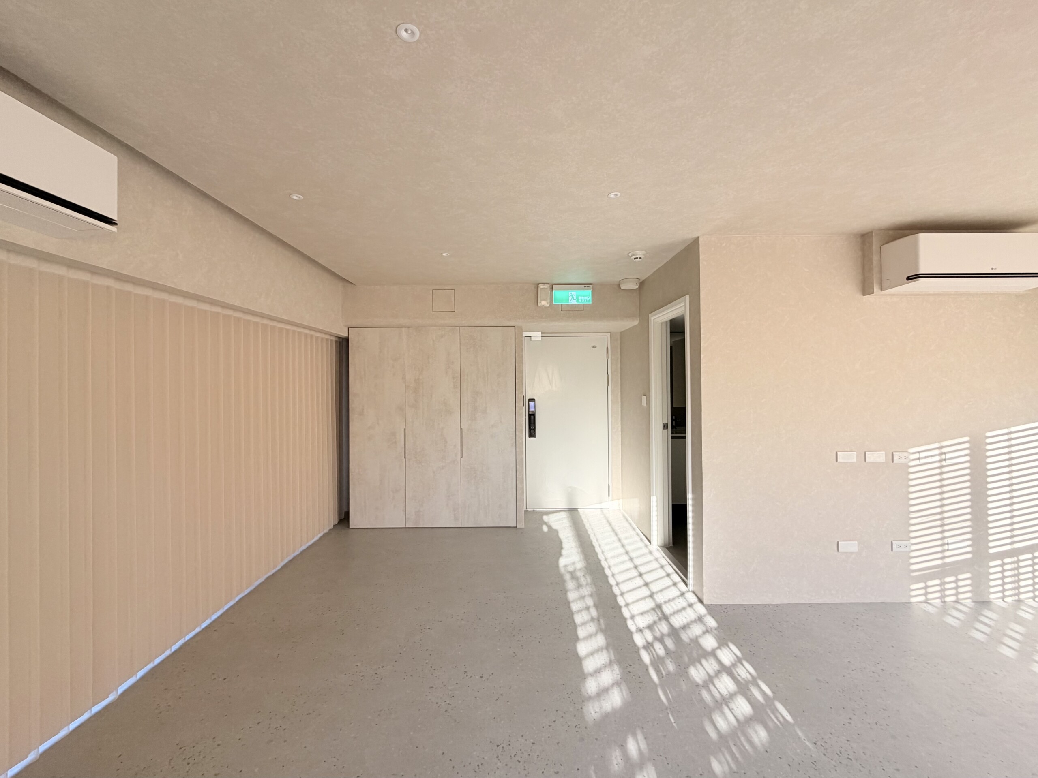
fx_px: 420
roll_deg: +0.3
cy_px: 389
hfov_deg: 102.1
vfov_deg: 85.7
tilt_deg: -1.6
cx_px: 519
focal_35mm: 14
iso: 125
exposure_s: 1/121
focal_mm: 2.22
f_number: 2.2
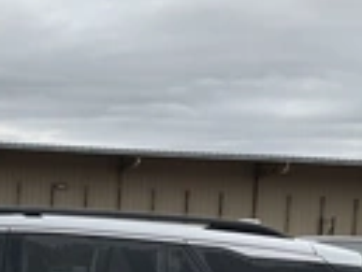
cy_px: 283
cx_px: -39
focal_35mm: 90
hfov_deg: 20.7
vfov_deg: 16.1
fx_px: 942
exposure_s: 1/2667
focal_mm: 3
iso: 25
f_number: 1.8
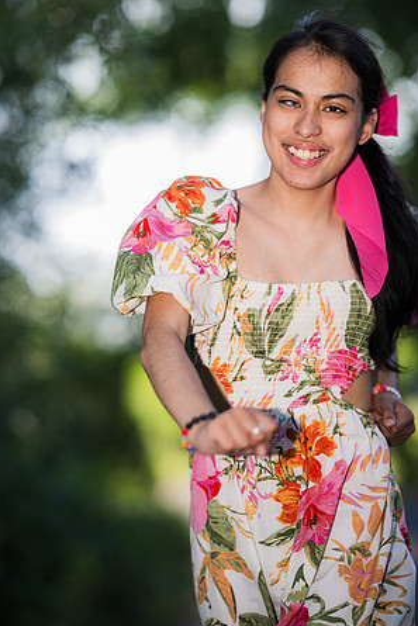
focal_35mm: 86
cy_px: 315
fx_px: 1497
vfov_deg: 23.6
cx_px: 208
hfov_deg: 15.9
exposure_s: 1/800
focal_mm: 85
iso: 100
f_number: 1.8
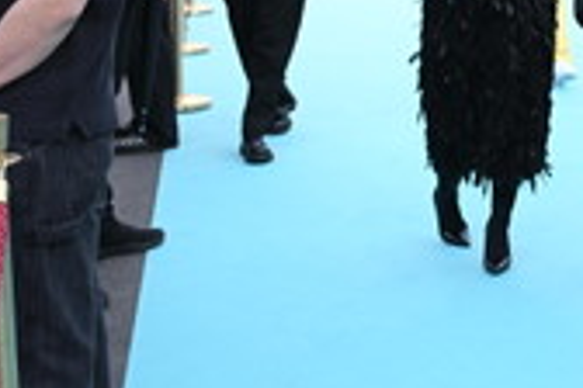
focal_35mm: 92
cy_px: -78
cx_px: 732
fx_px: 1490
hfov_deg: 20.5
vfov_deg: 14.4
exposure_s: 1/640
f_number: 4
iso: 400
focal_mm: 31
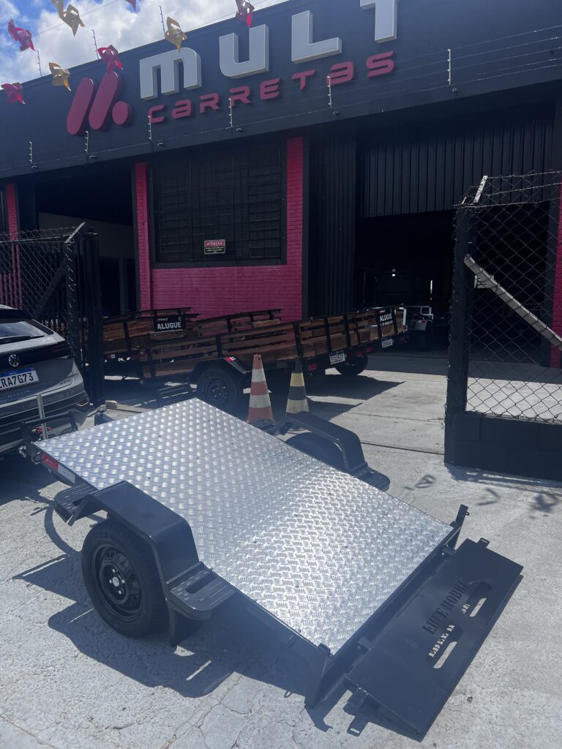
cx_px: 281
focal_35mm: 26
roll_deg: -0.9
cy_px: 374
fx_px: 563
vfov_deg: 67.3
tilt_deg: -6.8
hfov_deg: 53.1
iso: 50
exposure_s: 1/7463
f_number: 1.5
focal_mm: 5.7
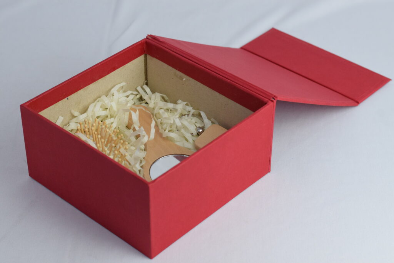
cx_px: 197
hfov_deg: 27.0
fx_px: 821
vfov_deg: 18.2
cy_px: 132
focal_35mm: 75
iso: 1600
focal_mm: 50
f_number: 5.6
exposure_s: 1/125
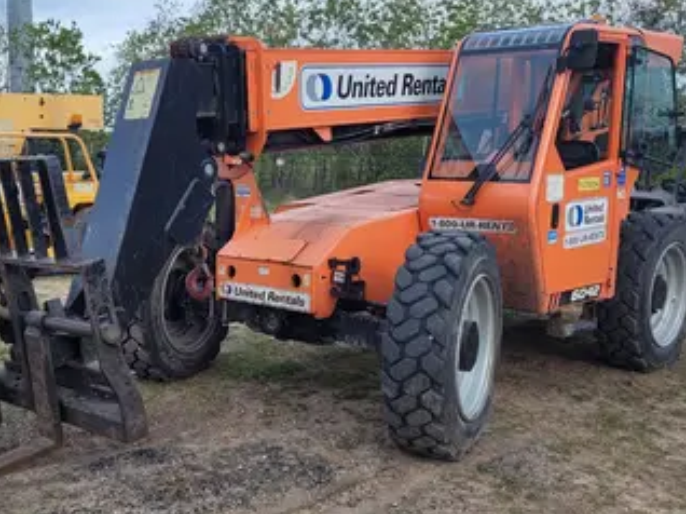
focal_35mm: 45
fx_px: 891
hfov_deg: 41.4
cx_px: 209
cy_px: 280
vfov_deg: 32.1
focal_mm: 5.4
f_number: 1.8
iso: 40
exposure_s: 1/981
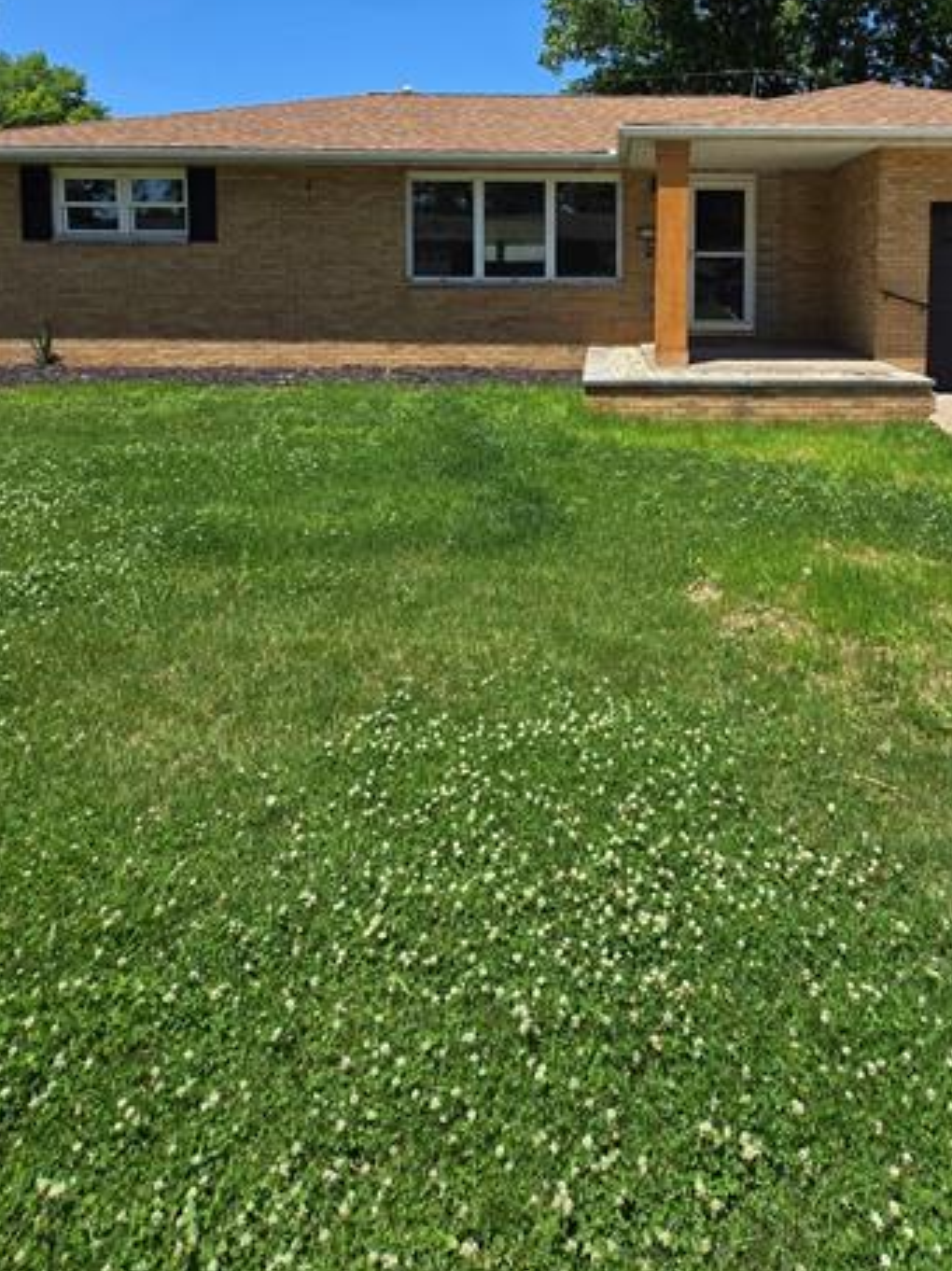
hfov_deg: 59.9
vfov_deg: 71.1
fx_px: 807
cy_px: 314
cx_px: 617
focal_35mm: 22
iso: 50
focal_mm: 2.2
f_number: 2.2
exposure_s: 1/2500
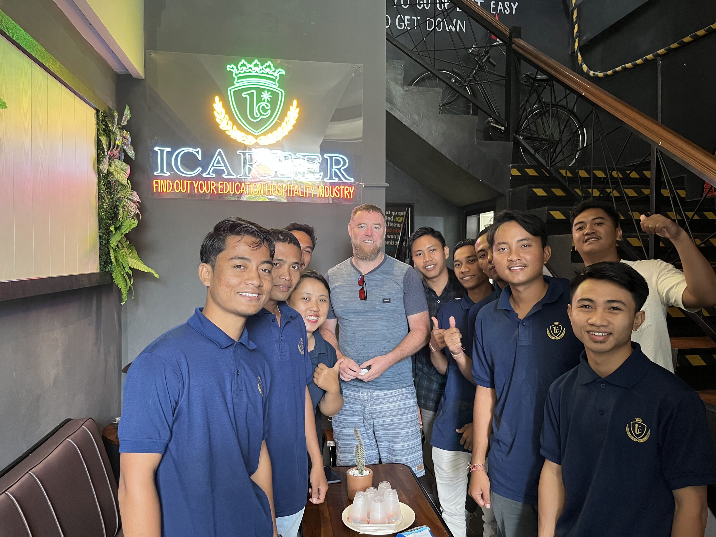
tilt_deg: -1.6
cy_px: 268
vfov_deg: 53.1
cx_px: 358
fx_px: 538
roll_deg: +0.1
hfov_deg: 67.3
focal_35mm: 26
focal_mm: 5.1
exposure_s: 1/60
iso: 320
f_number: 1.6
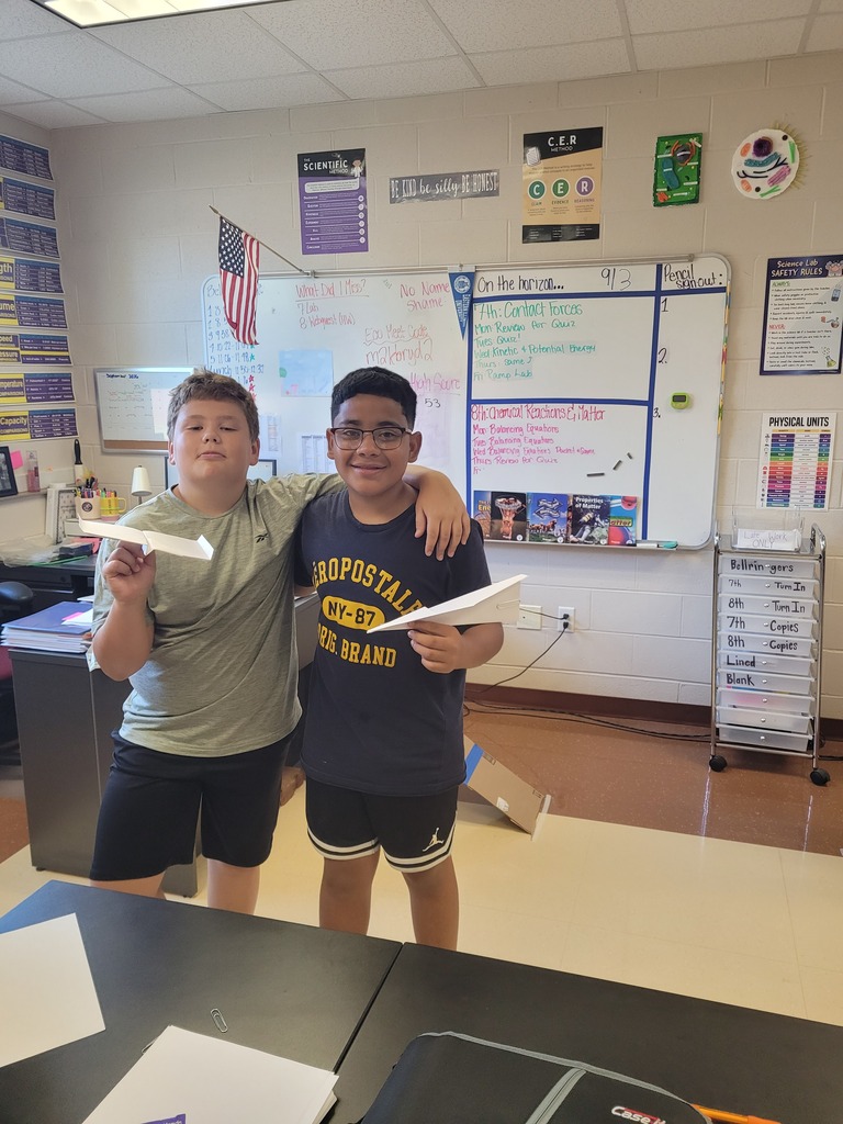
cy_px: 562
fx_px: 844
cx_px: 422
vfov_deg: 67.3
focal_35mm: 26
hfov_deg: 53.1
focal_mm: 5.4
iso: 320
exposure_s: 1/120
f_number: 1.8
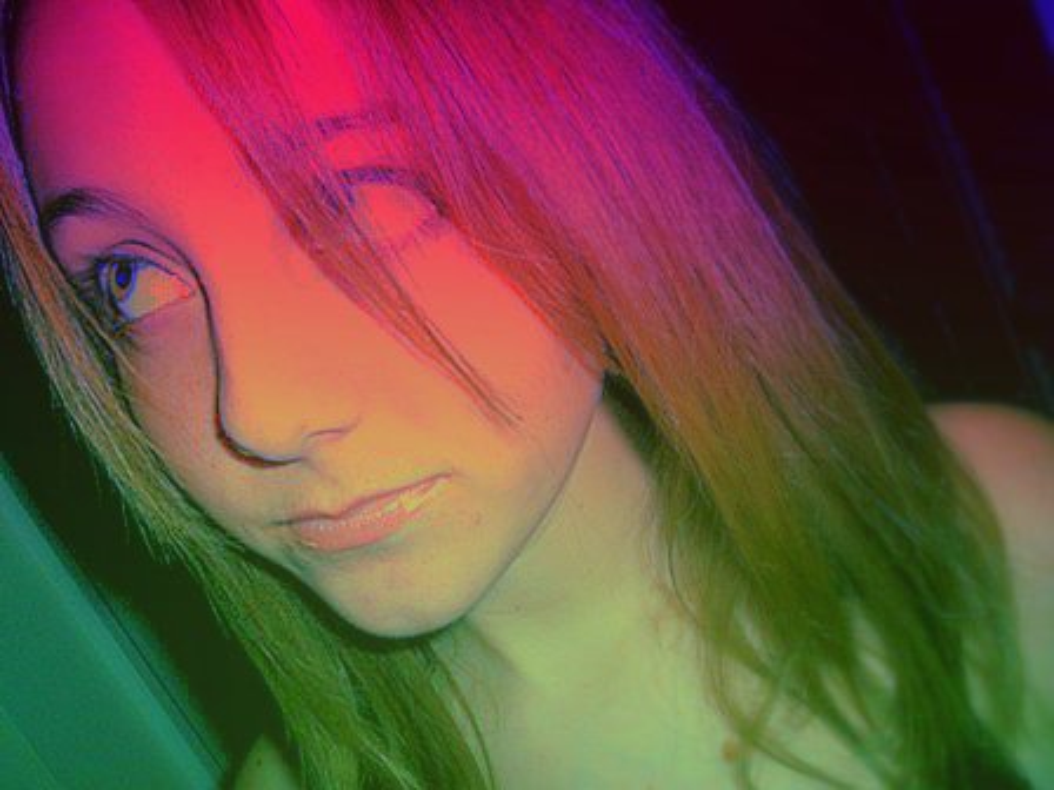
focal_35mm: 36
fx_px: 1096
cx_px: 527
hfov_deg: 51.4
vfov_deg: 39.7
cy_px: 395
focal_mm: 5.9
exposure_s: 1/64
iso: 140
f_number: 4.5
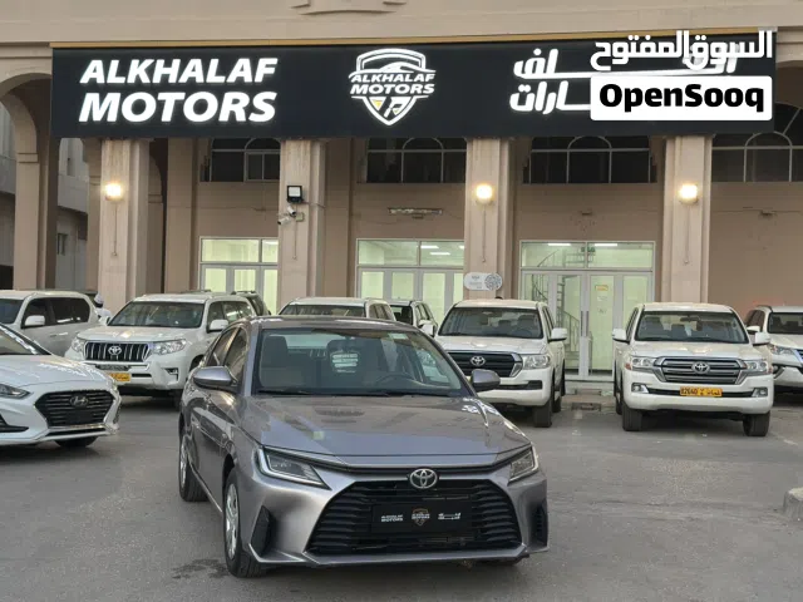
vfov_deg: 30.3
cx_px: 402
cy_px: 301
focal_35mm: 48
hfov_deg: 39.7
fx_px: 1113
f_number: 1.78
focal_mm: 6.86
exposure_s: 1/100
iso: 100
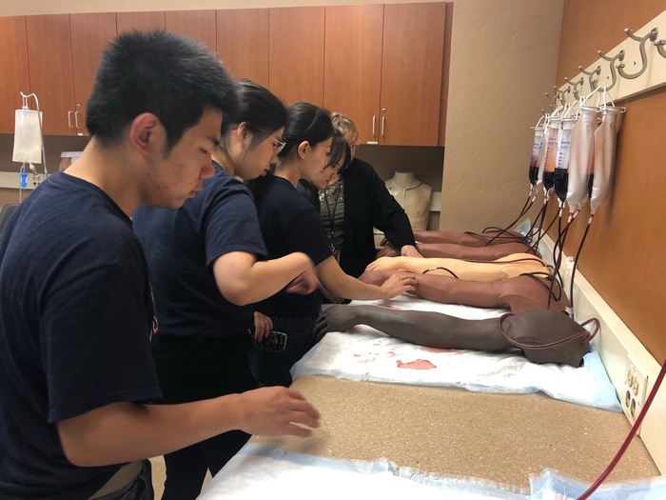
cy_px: 250
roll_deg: -0.7
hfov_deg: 63.4
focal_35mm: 28
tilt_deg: -10.9
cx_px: 333
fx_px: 539
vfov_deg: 49.7
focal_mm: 4
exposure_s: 1/24
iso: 40
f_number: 1.8
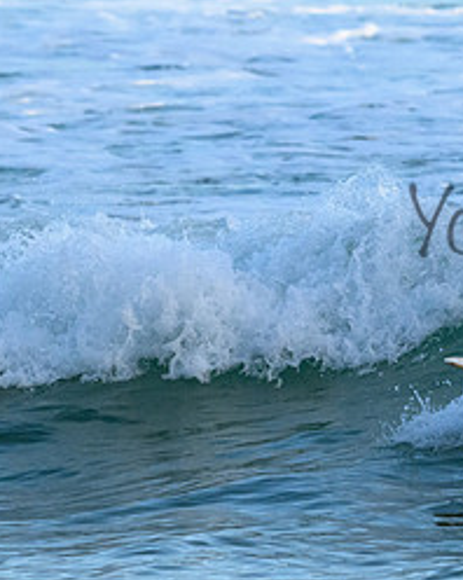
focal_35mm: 879
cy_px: 200
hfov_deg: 1.8
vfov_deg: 2.2
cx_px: 650
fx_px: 15075
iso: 5600
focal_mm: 400
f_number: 11
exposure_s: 1/2000
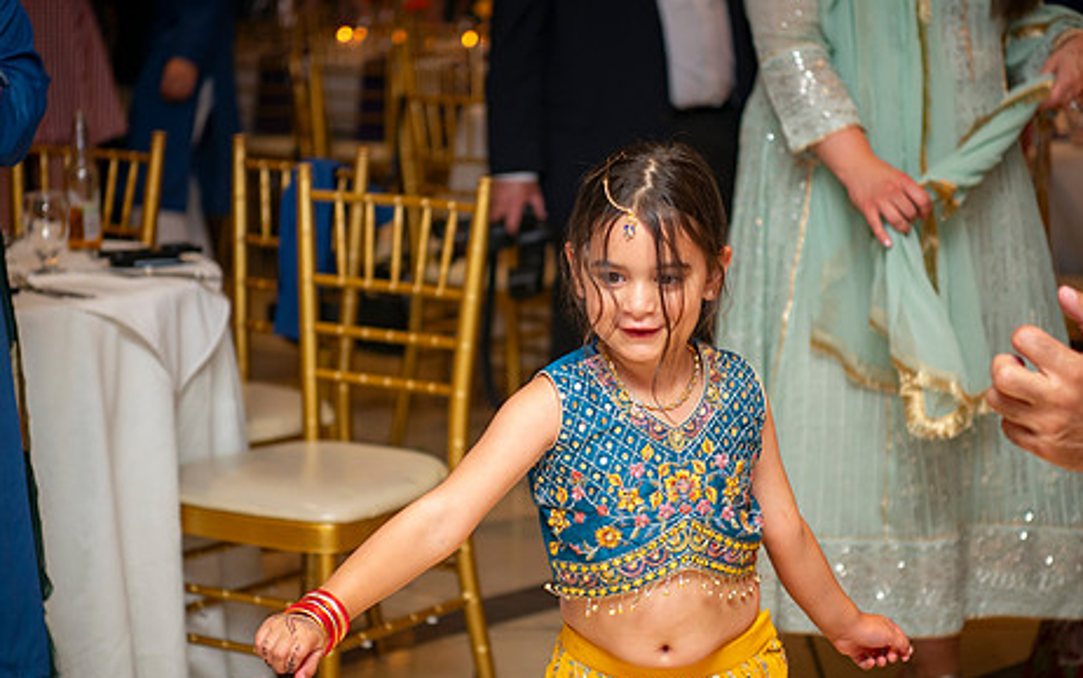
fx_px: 2805
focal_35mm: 95
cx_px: 566
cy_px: 360
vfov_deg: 13.8
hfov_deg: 21.9
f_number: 2.8
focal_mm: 70
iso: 800
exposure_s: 1/160
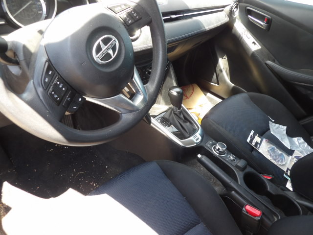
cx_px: 156
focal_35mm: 24
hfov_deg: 71.6
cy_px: 118
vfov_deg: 56.8
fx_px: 217
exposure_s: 1/38
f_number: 3.2
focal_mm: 4.3
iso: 100
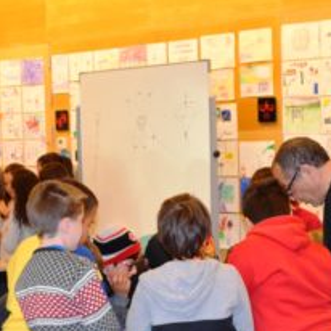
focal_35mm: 112
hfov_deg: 15.5
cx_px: 106
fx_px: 1212
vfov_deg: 15.4
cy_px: 288
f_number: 4
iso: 800
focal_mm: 26
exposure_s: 1/60
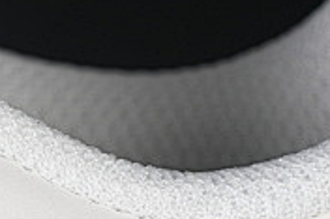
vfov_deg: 3.0
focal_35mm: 460
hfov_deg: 4.4
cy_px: 468
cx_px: -388
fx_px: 4213
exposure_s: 1/80
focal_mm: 50
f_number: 7.1
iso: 160
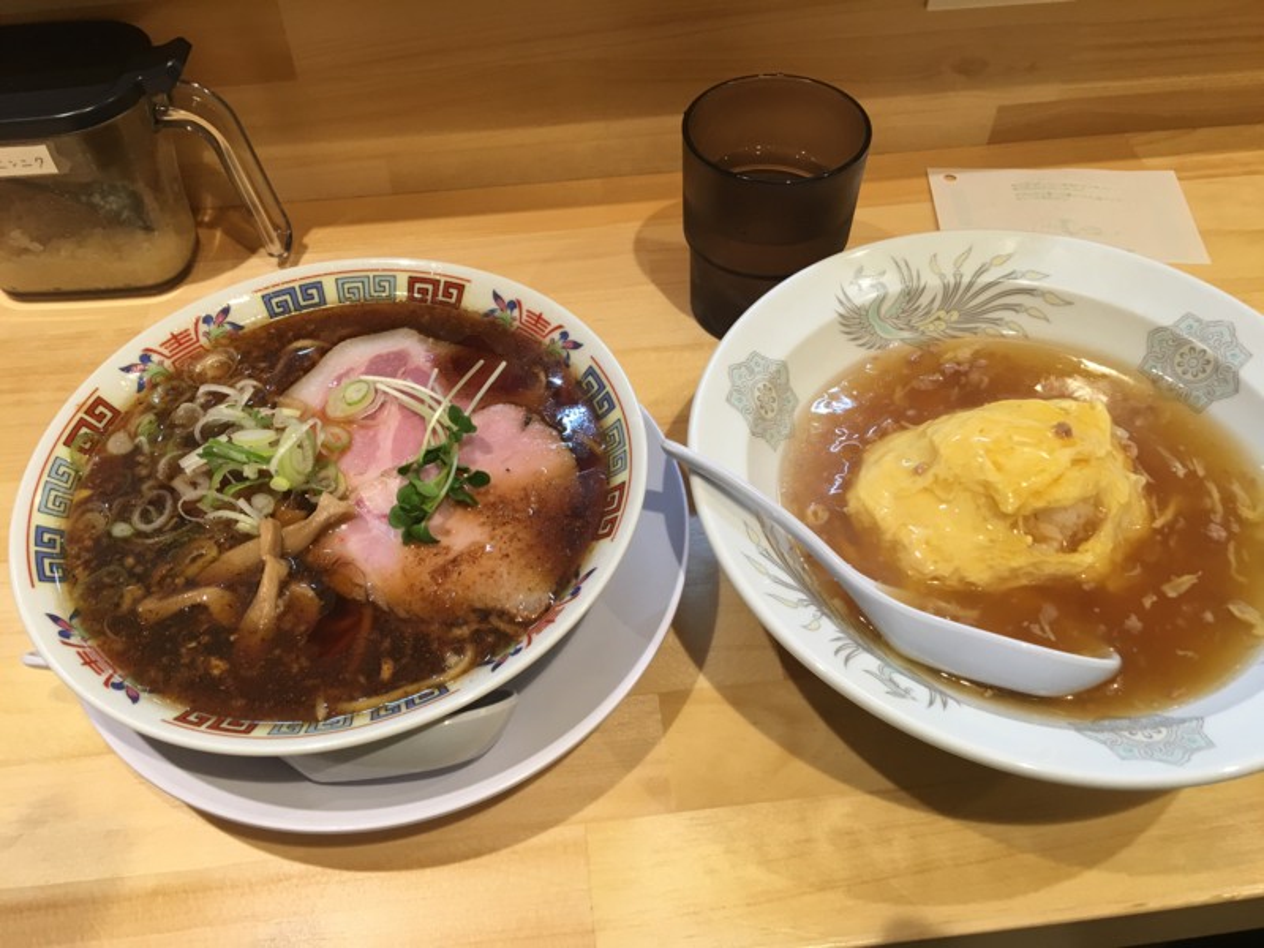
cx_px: 632
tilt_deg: -49.8
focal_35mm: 29
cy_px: 474
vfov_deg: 48.2
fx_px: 1059
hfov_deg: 61.7
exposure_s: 1/15
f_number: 2.2
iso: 25
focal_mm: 4.15
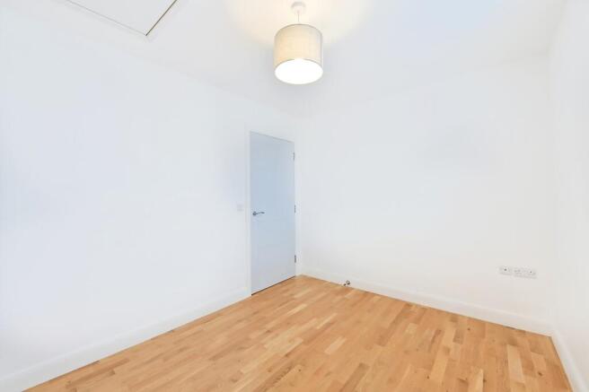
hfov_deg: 104.3
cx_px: 294
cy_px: 196
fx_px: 229
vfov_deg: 81.2
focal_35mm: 14
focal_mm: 14
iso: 500
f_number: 9
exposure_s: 1/30
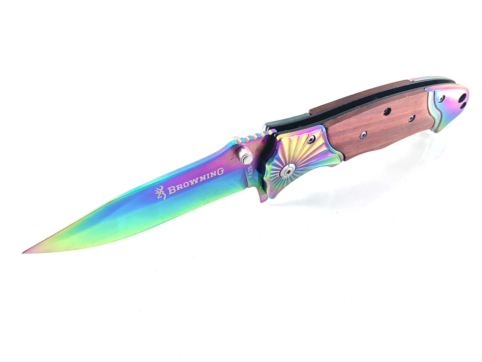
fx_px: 362
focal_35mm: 26
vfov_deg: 53.1
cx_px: 241
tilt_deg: -48.0
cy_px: 181
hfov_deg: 67.3
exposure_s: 1/122
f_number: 1.8
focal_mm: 4.25
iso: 40
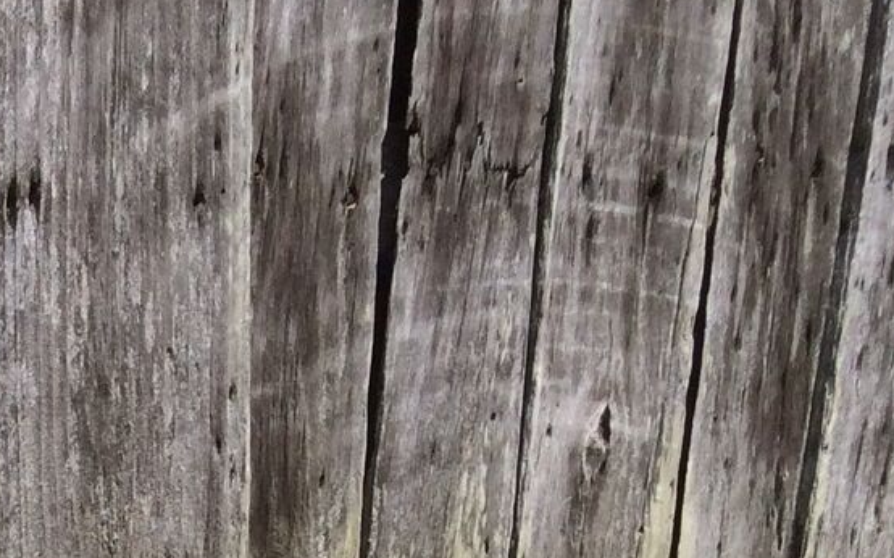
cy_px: 1542
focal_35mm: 111
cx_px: -305
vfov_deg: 9.7
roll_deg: -1.7
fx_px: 2704
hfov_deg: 17.5
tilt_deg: -26.2
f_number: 2.2
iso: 32
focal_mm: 4.15
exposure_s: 1/2740
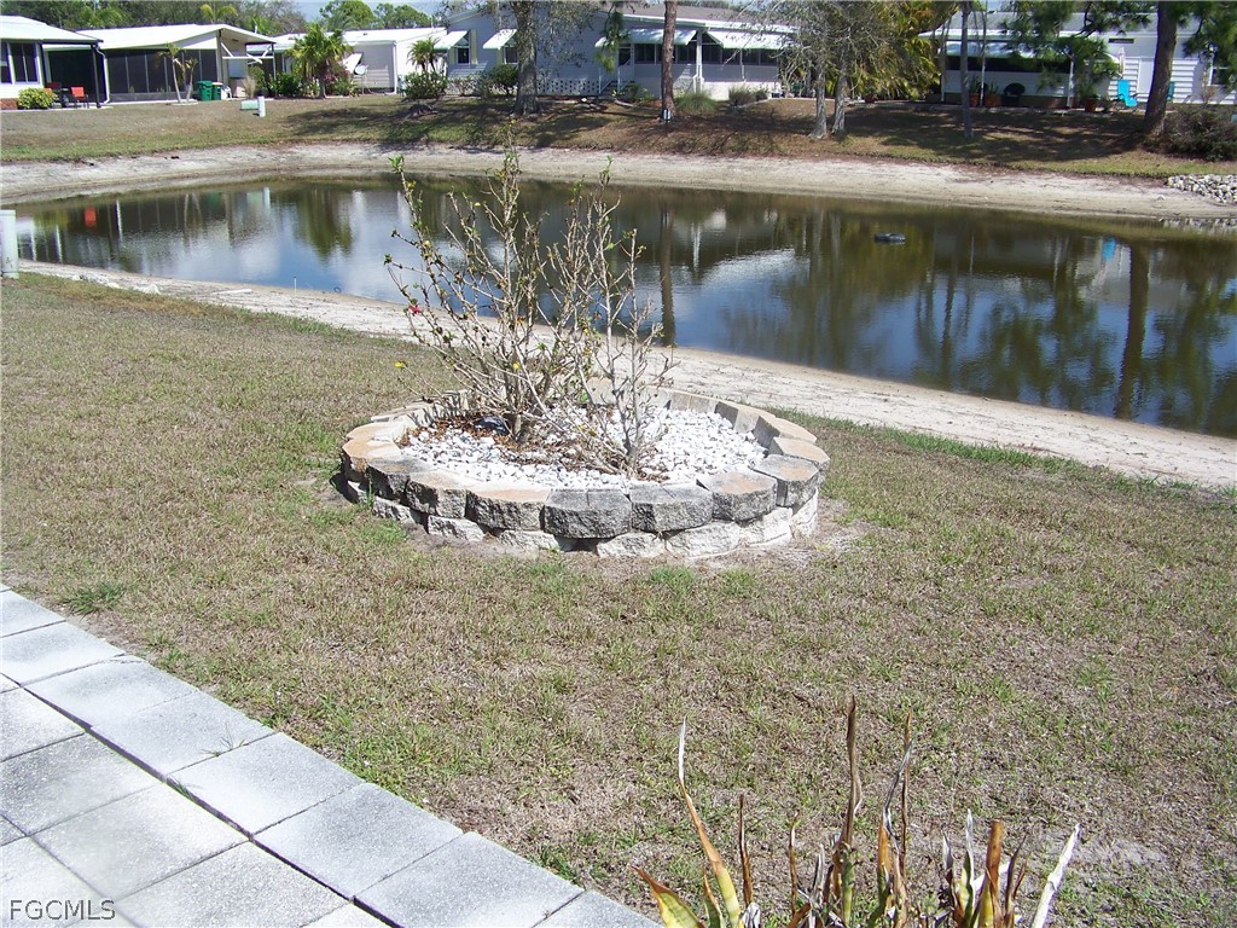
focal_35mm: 36
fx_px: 1286
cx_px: 618
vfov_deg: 39.7
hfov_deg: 51.4
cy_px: 464
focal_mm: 5.85
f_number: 4
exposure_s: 1/500
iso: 64
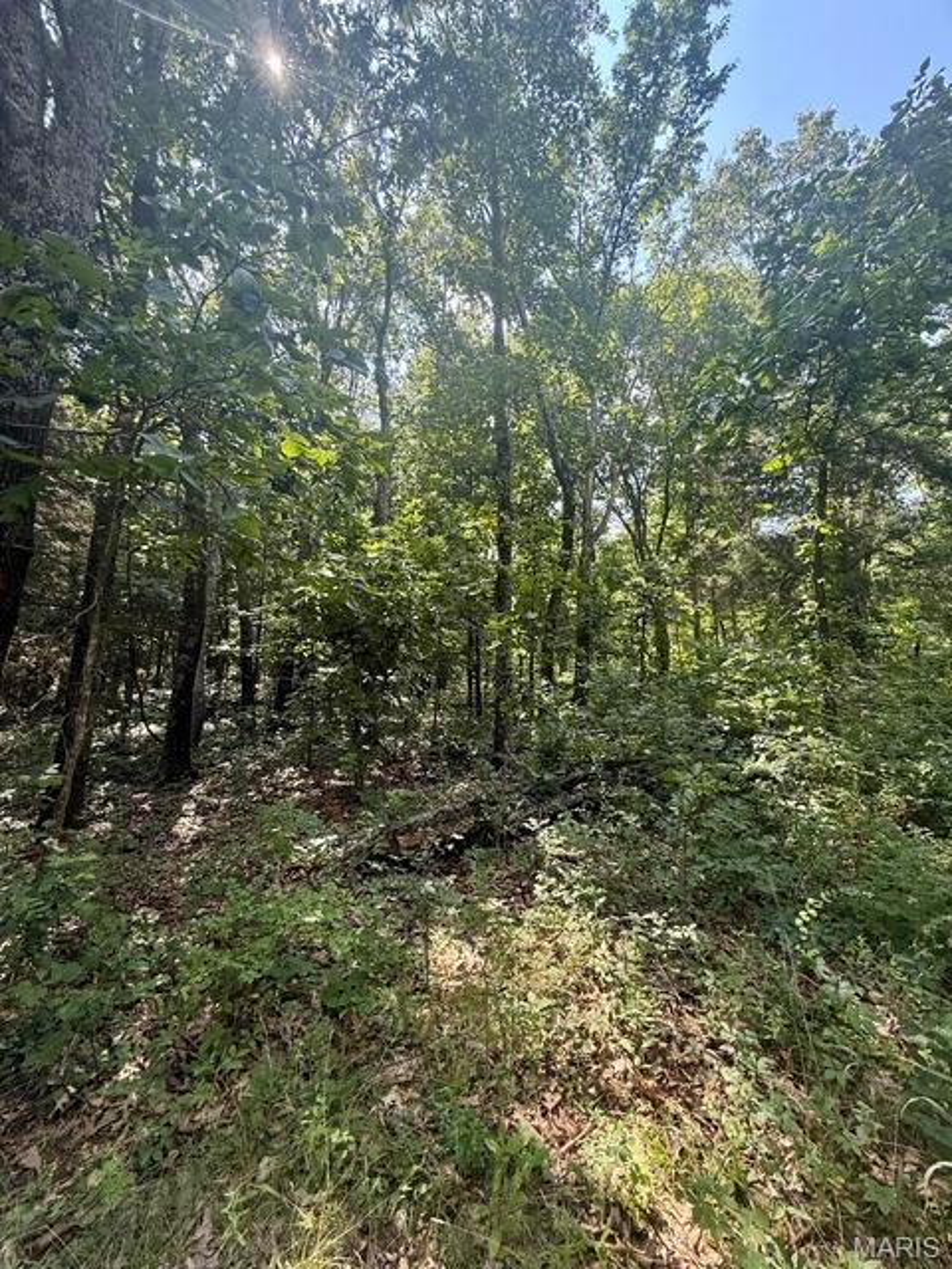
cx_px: 476
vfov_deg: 102.1
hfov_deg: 85.7
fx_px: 513
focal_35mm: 14
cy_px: 634
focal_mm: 2.22
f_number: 2.2
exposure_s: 1/124
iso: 64
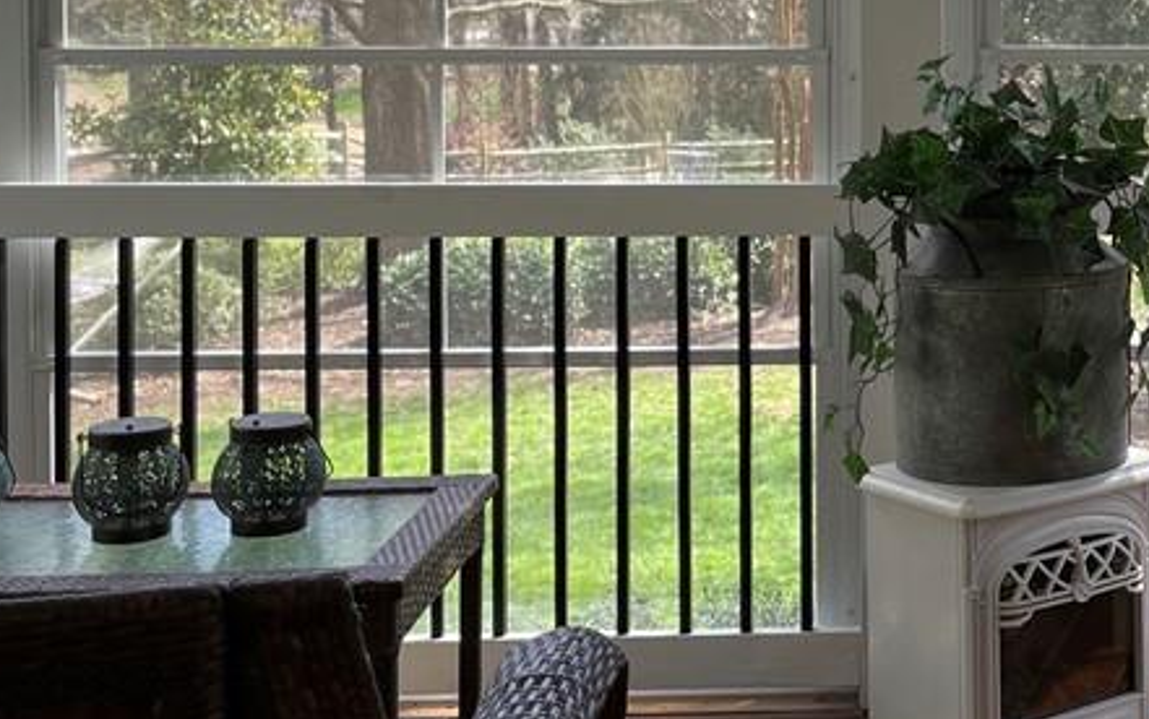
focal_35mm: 64
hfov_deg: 30.0
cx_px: 1126
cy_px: 39
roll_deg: +0.0
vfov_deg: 19.9
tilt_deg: -1.8
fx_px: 2005
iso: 32
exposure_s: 1/144
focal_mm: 4.2
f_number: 1.6
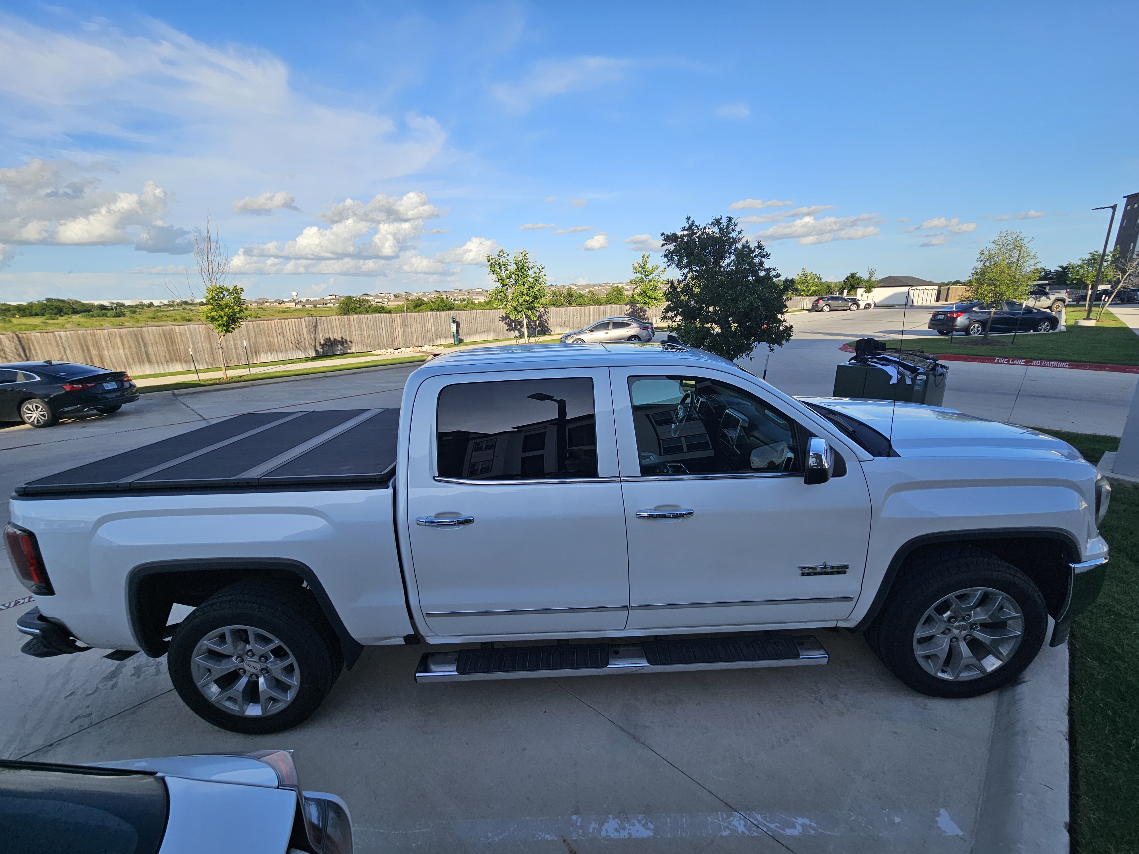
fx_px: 428
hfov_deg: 106.2
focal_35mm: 13
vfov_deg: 89.9
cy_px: 427
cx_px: 570
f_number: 2.2
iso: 50
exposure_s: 1/1429
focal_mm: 2.2
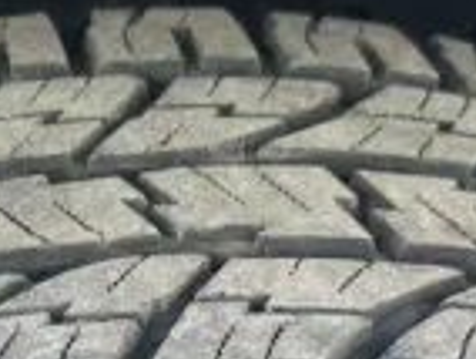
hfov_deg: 17.8
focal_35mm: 108
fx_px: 1488
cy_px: 446
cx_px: 10
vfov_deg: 13.3
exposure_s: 1/355
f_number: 1.78
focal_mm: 6.86
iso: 80
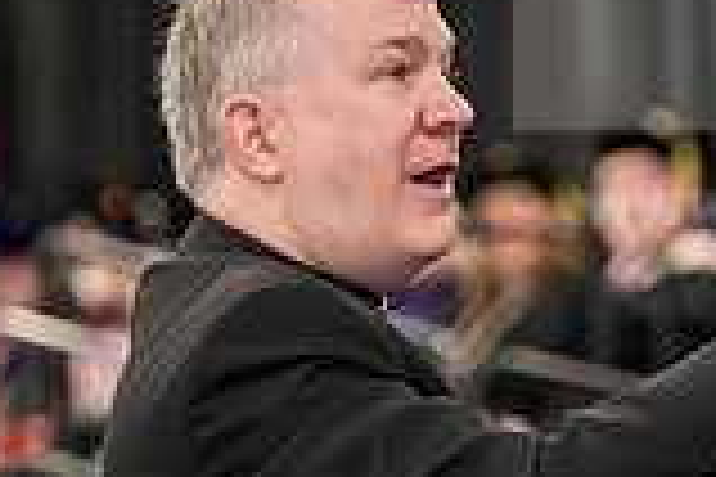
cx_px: 378
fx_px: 8830
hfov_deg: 4.6
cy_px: 299
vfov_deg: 3.1
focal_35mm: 444
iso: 3200
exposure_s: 1/200
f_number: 3.2
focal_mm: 122
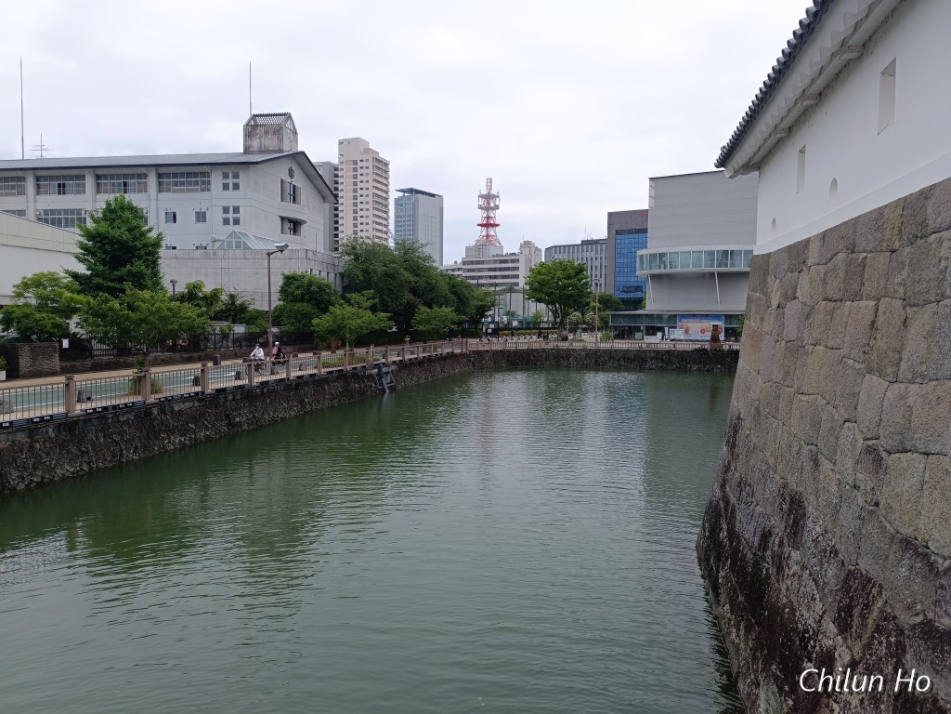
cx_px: 476
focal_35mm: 24
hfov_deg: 71.6
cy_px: 357
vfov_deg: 56.8
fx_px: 659
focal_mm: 6.14
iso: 50
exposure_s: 1/301
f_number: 1.65
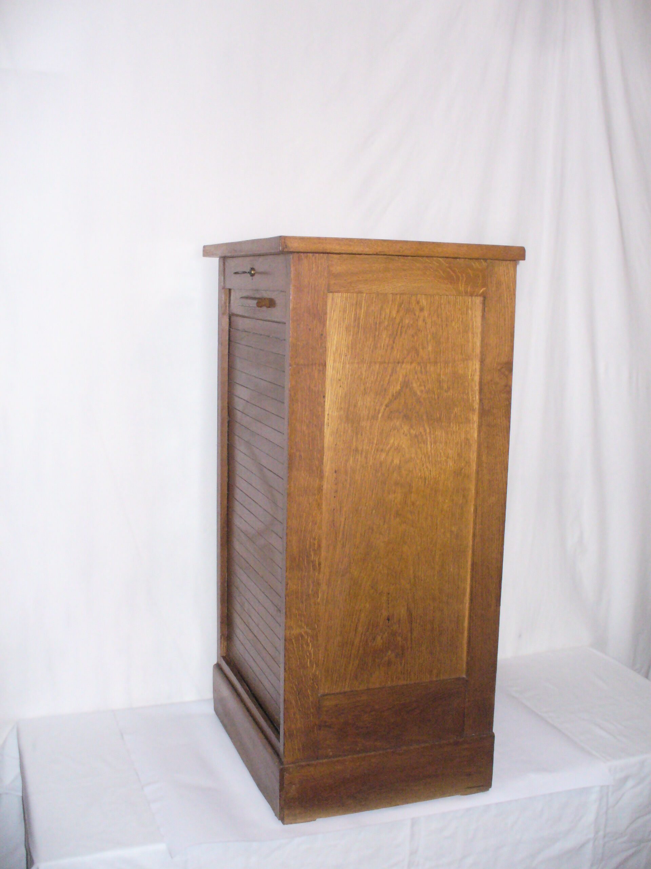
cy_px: 434
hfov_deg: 38.7
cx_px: 326
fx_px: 928
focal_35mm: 37
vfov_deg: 50.1
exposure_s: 1/30
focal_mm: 6.1
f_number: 2.8
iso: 400
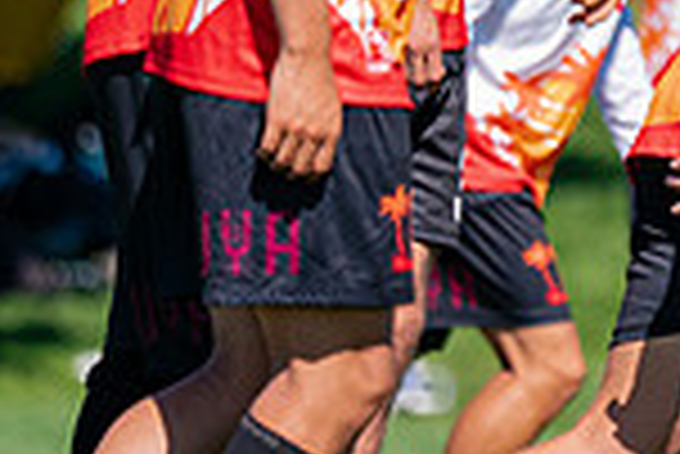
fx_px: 14539
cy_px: -133
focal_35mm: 769
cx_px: 856
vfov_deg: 1.8
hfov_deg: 2.7
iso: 400
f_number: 2.8
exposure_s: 1/6400
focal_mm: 200
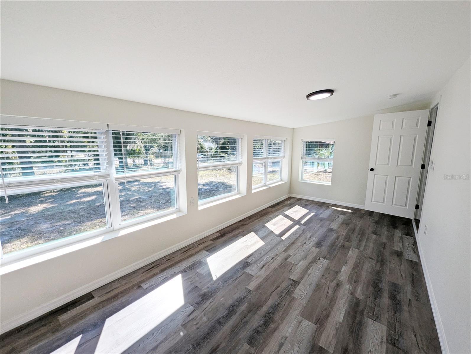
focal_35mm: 13
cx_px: 236
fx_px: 177
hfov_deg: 106.1
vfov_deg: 90.1
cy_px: 177
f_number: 2.2
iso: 42
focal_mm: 1.95
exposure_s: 1/752
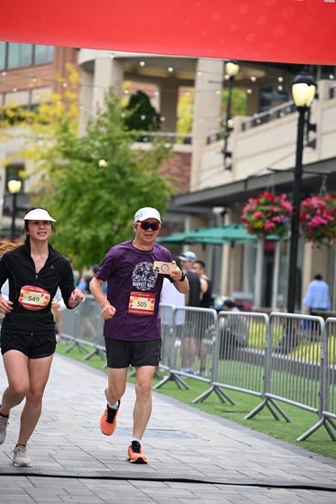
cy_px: 252
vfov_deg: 17.8
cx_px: 168
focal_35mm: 115
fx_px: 1609
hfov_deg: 11.9
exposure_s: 1/2500
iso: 640
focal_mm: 115
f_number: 2.8
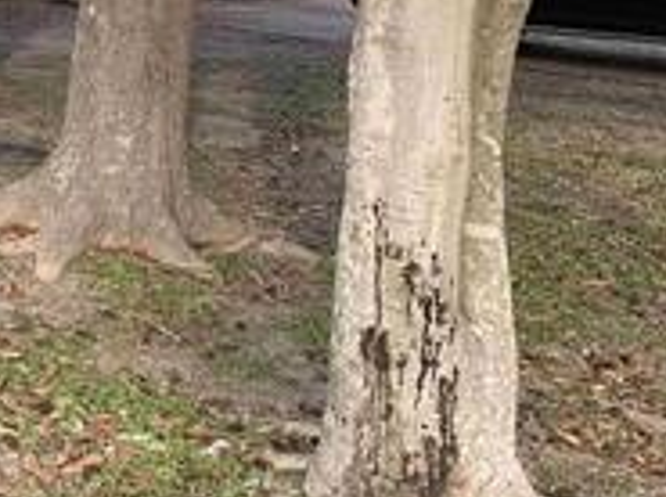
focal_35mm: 75
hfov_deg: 22.4
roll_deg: -1.9
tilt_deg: -4.2
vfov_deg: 18.9
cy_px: -34
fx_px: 1440
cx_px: -268
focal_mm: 4.25
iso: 32
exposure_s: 1/122
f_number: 1.8
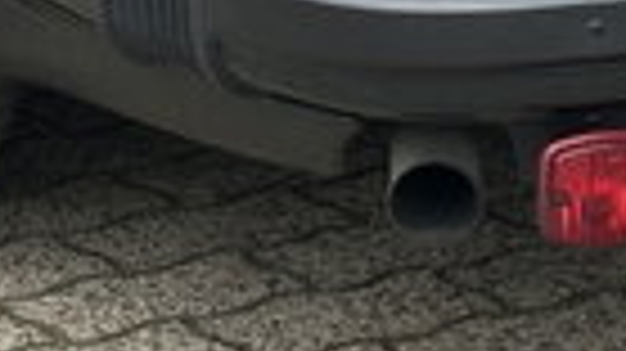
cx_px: 221
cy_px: -472
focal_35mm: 288
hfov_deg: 7.5
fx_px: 4778
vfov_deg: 4.1
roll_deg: +0.1
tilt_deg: -11.0
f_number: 1.78
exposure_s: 1/1541
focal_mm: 6.86
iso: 64
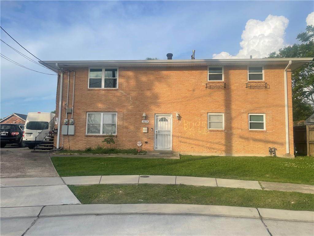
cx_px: 157
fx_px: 236
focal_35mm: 26
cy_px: 118
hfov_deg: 67.3
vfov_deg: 53.1
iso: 32
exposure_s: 1/2882
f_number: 1.6
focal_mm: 4.2
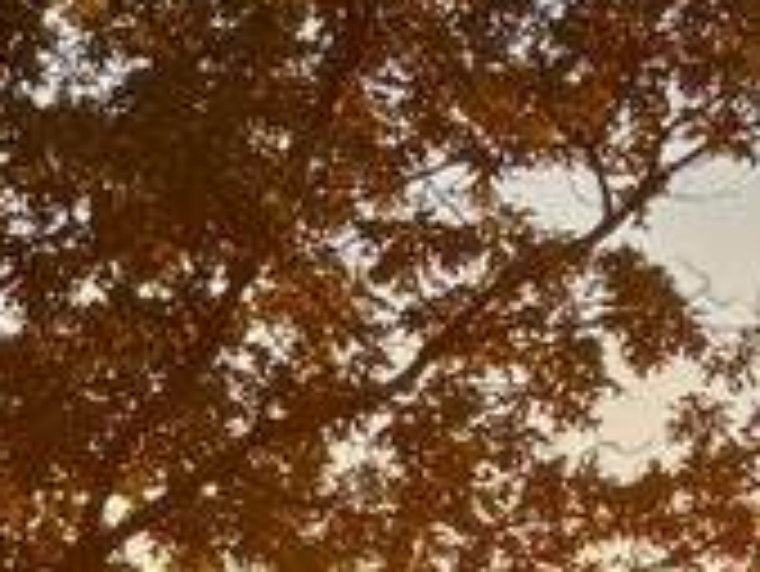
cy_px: 1090
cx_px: -117
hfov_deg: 9.9
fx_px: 4328
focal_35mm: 197
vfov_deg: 7.3
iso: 50
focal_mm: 5.96
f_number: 1.6
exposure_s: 1/505
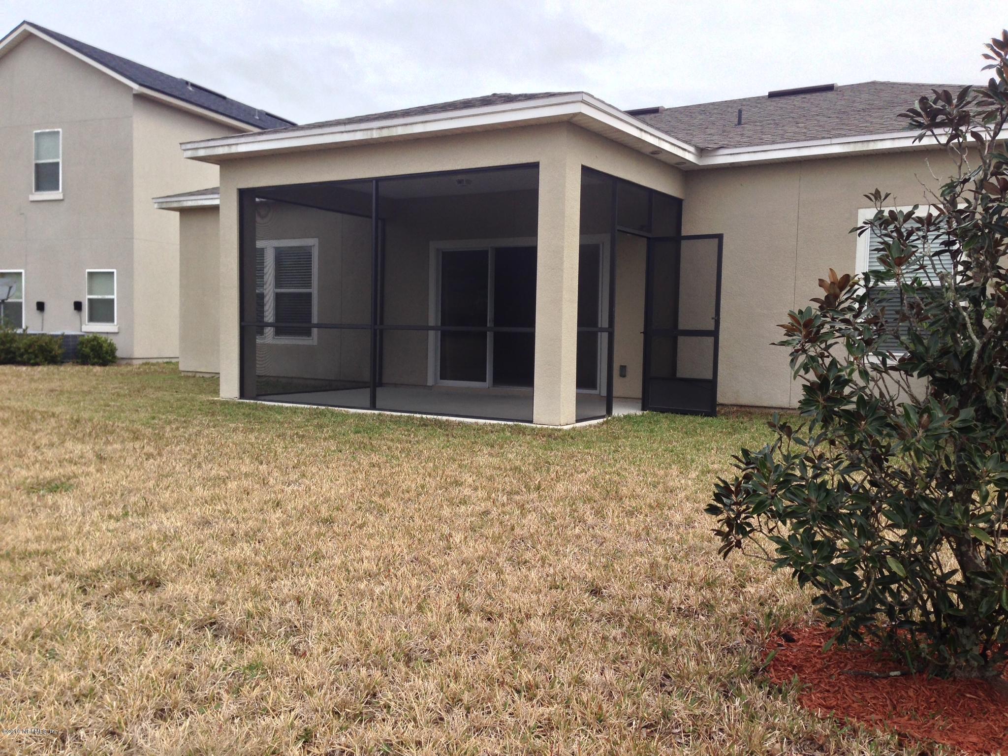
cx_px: 504
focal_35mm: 33
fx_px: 961
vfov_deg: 42.9
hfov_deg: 55.4
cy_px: 378
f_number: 2.4
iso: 50
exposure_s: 1/1063
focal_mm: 4.12
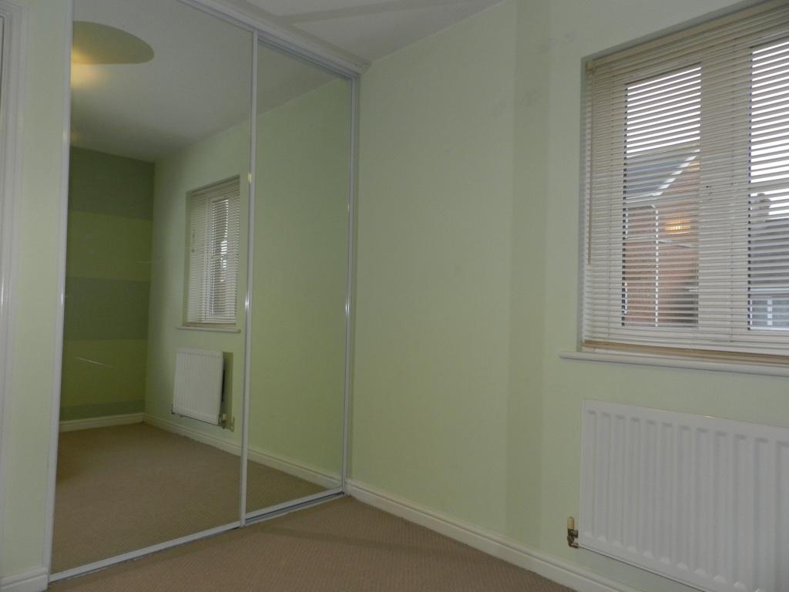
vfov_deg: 58.9
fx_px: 524
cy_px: 296
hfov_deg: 73.9
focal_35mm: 23
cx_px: 394
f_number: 3.4
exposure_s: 1/30
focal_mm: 4
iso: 200
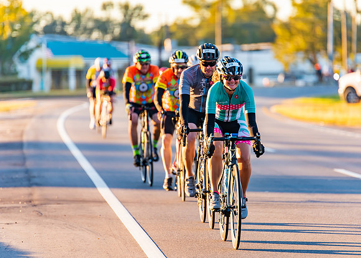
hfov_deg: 8.0
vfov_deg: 5.7
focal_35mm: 250
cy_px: 106
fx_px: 2566
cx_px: 215
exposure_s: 1/500
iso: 250
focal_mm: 200
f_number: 2.8
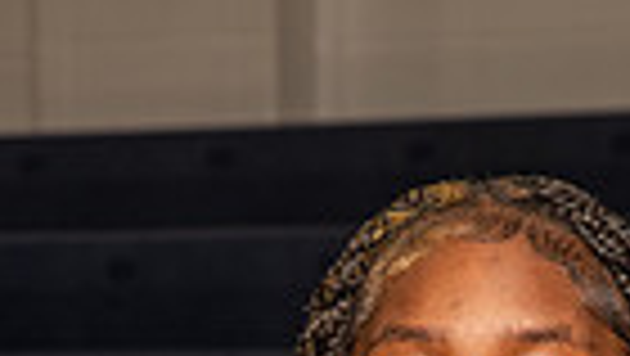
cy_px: 969
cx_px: 490
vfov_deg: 5.0
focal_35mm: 235
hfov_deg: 9.2
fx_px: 3929
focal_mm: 70
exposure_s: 1/320
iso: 400
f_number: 7.1
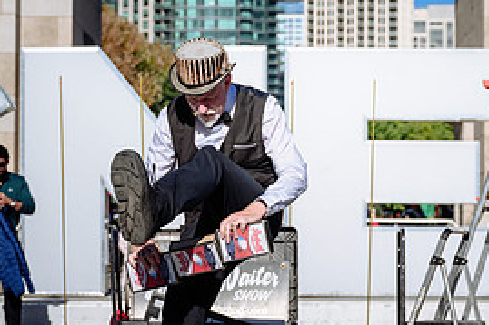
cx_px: 227
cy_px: 144
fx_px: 1670
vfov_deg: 11.1
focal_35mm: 123
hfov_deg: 16.7
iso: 64
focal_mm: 55
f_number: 4
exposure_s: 1/640
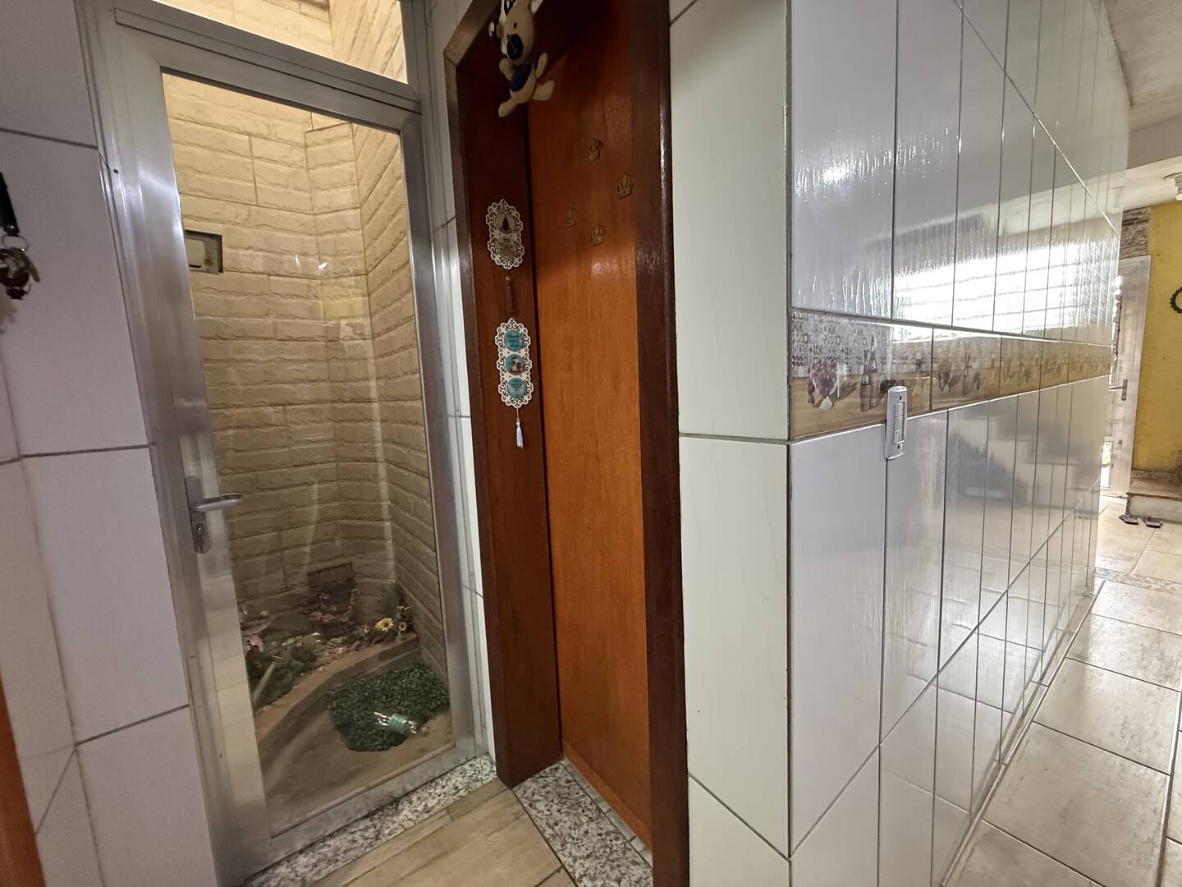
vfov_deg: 85.7
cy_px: 444
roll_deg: +2.5
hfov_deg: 102.1
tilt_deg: -6.4
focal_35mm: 14
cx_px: 591
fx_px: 478
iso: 640
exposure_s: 1/60
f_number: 2.2
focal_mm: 2.22
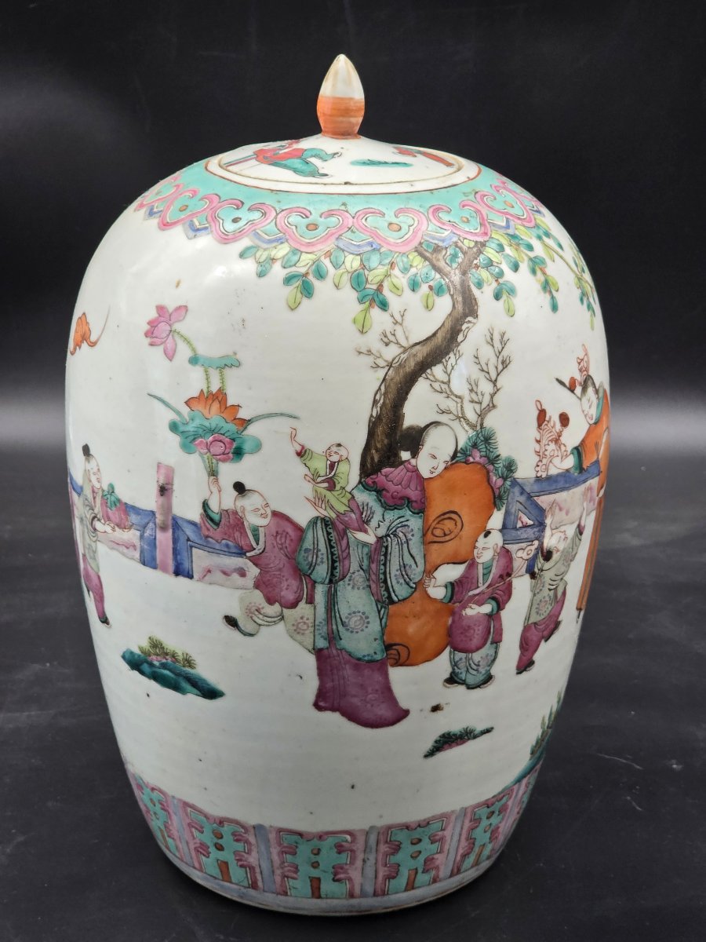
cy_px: 471
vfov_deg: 28.2
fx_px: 1876
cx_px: 353
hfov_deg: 21.3
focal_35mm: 69
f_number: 2.4
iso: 160
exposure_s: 1/70
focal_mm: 7.9
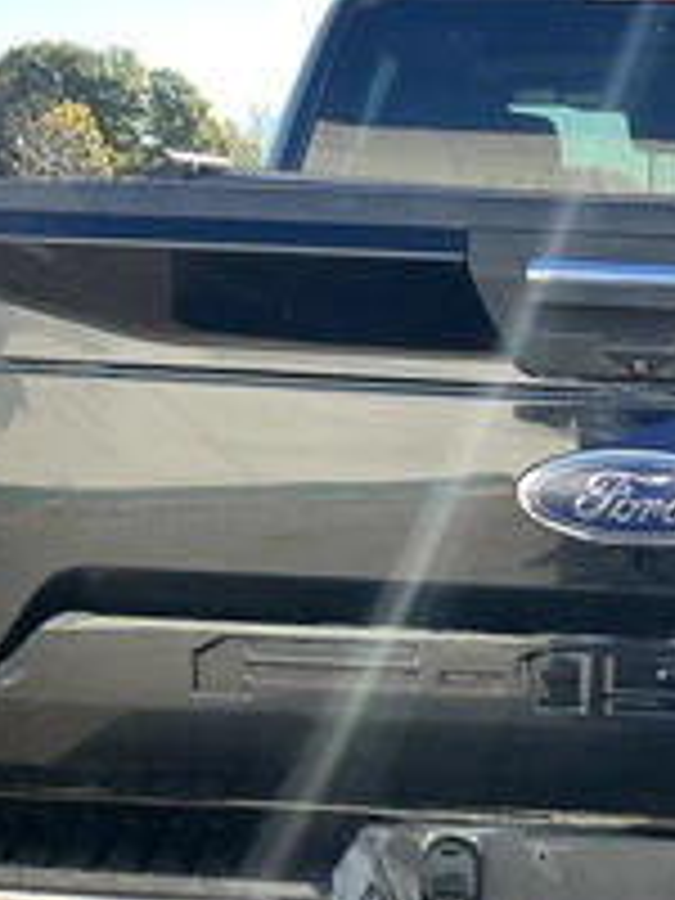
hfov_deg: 25.0
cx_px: 657
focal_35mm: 56
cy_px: 634
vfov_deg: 33.9
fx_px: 1456
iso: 20
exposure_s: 1/230
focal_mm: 3
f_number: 1.8
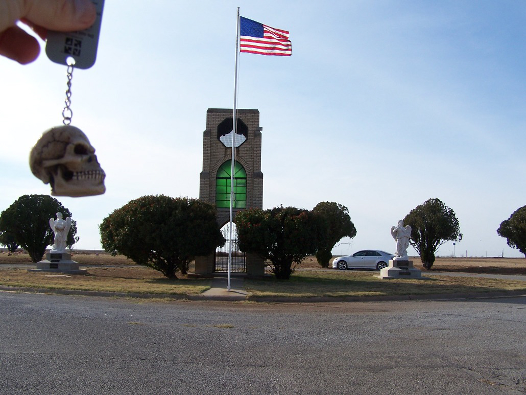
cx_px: 263
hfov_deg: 49.0
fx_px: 578
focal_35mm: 38
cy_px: 198
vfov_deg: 37.7
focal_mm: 6.3
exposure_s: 1/750
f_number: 4
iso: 80
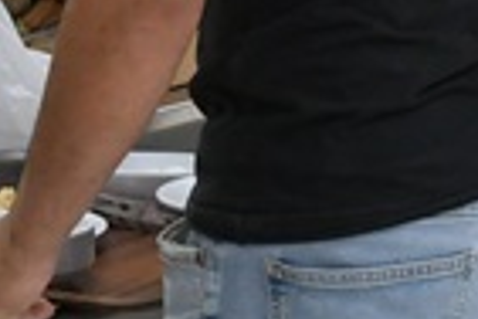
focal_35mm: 285
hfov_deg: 7.2
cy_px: 149
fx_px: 3784
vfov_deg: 4.8
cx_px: 307
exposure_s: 1/250
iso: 1100
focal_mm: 24
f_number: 3.8
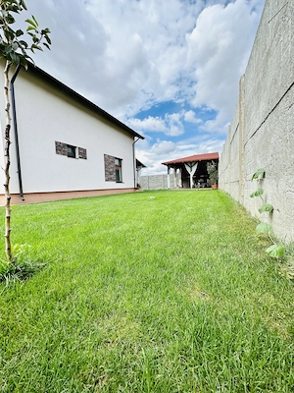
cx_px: 147
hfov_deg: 85.7
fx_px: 159
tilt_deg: -4.2
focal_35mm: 14
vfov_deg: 102.1
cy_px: 196
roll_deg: +1.7
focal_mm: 2.22
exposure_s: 1/1642
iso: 40
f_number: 2.2
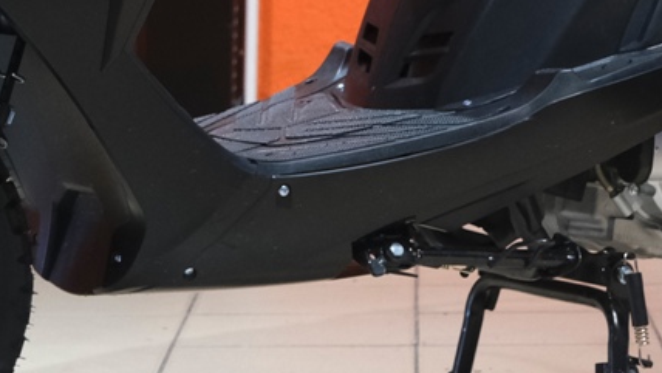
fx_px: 3371
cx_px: 320
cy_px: -301
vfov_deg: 6.2
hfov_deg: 11.2
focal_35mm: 192
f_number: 4
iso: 1600
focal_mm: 32.5
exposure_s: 1/100
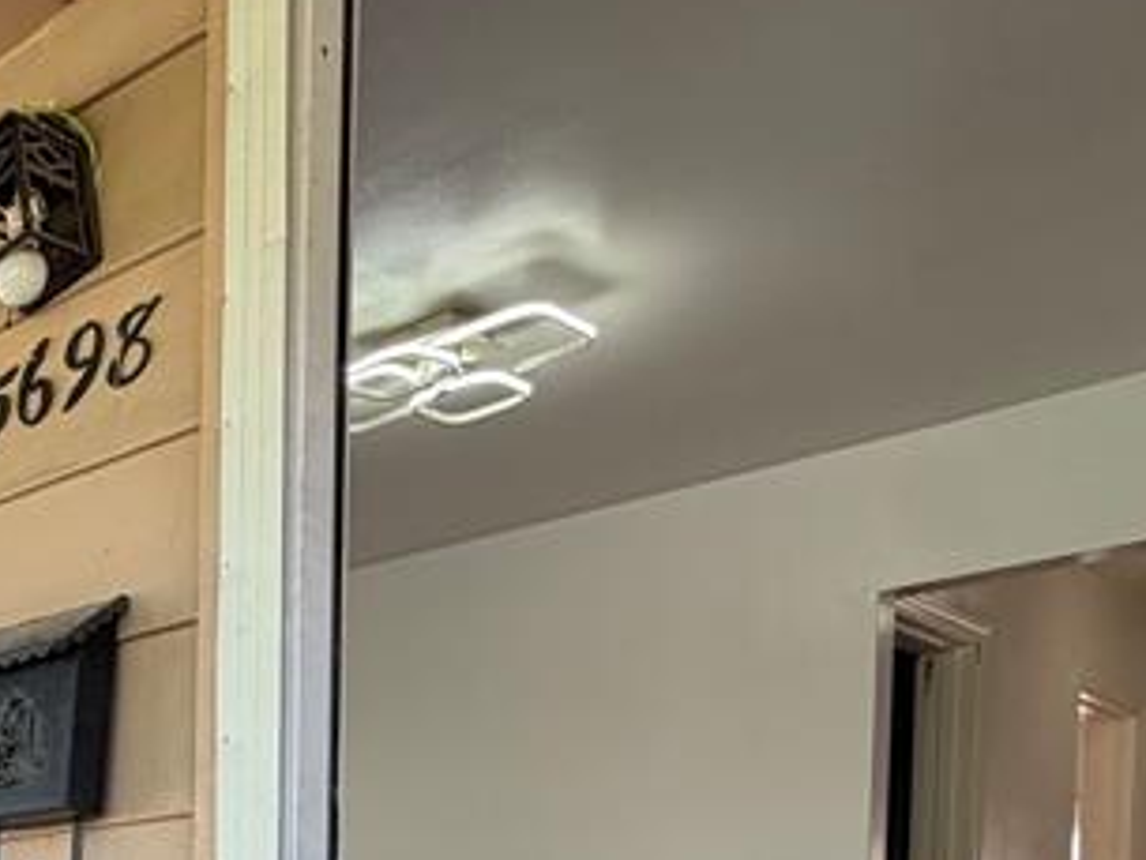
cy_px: 1089
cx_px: -402
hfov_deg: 30.4
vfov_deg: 26.6
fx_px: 1557
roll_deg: +0.2
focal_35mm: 47
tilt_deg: -1.4
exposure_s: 1/121
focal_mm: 2.22
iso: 80
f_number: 2.2
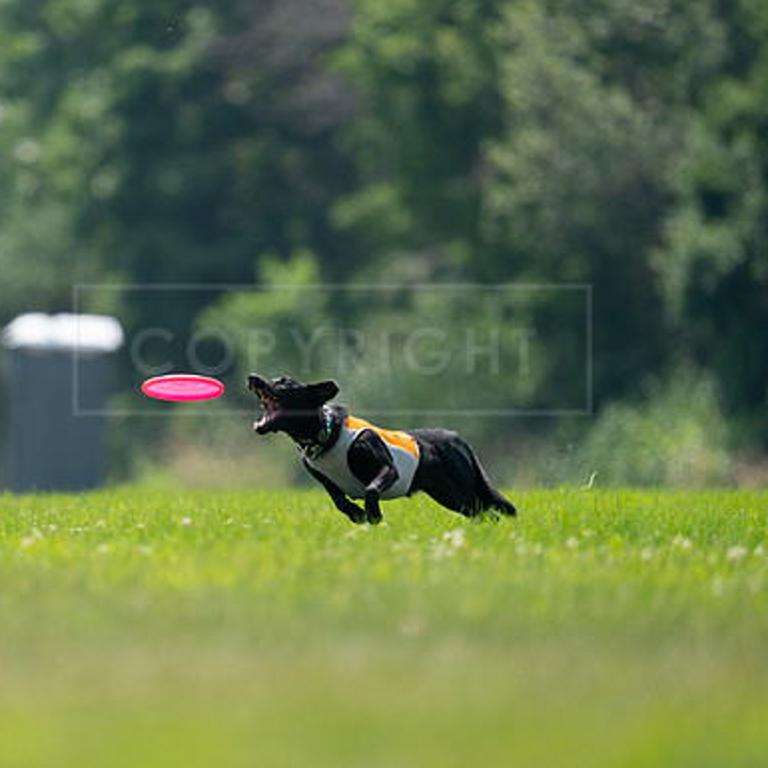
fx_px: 19303
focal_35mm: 769
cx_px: 263
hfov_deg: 2.3
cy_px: 384
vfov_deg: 2.3
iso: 1600
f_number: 6.3
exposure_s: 1/4000
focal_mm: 600
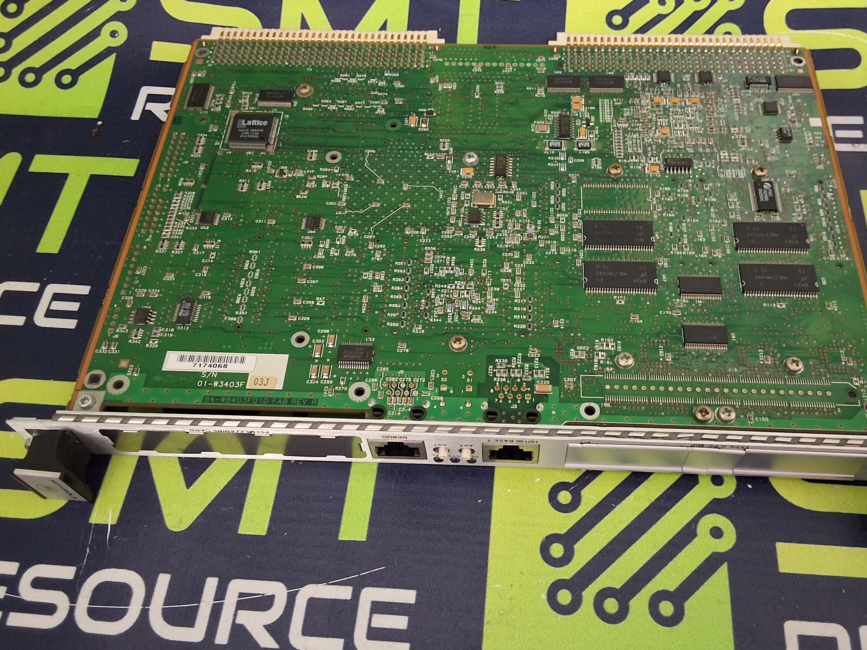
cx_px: 481
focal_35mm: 32
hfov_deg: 56.7
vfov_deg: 44.1
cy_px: 341
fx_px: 801
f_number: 1.9
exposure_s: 1/24
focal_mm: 2.91
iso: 320
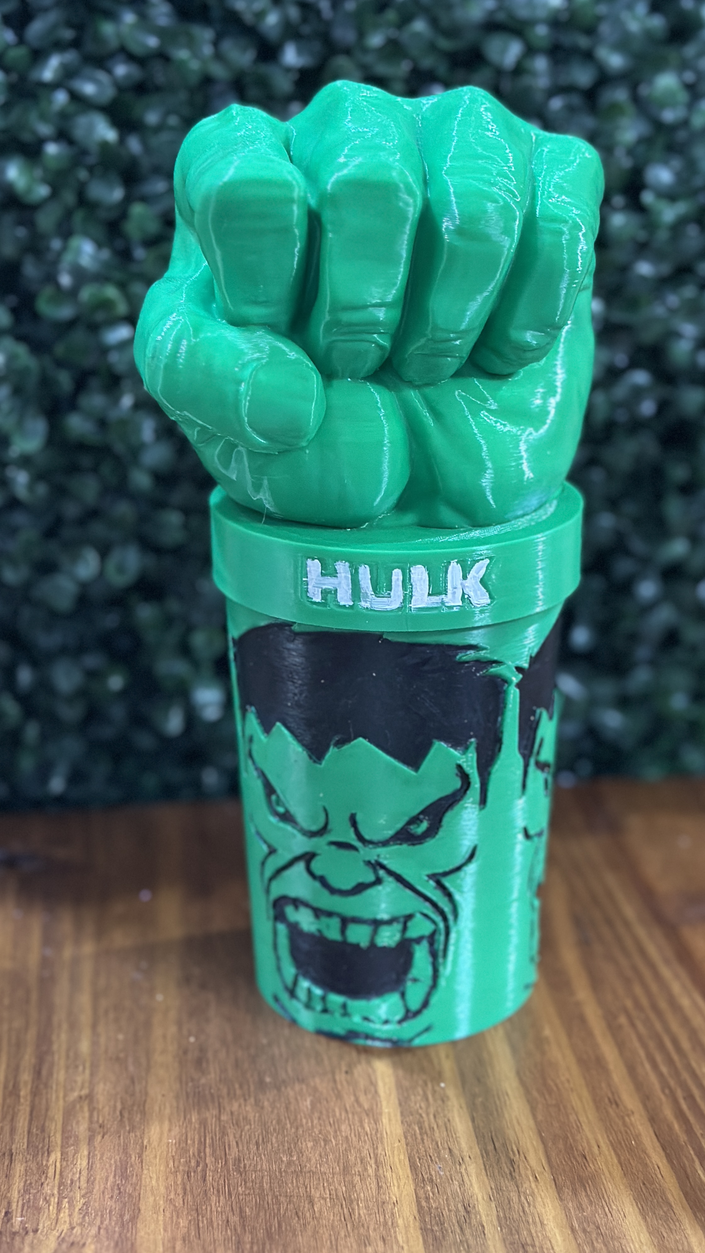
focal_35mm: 53
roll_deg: -1.1
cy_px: 631
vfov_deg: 39.2
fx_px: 1761
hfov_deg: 22.6
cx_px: 410
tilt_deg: -18.0
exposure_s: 1/33
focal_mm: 6.86
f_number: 1.78
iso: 640
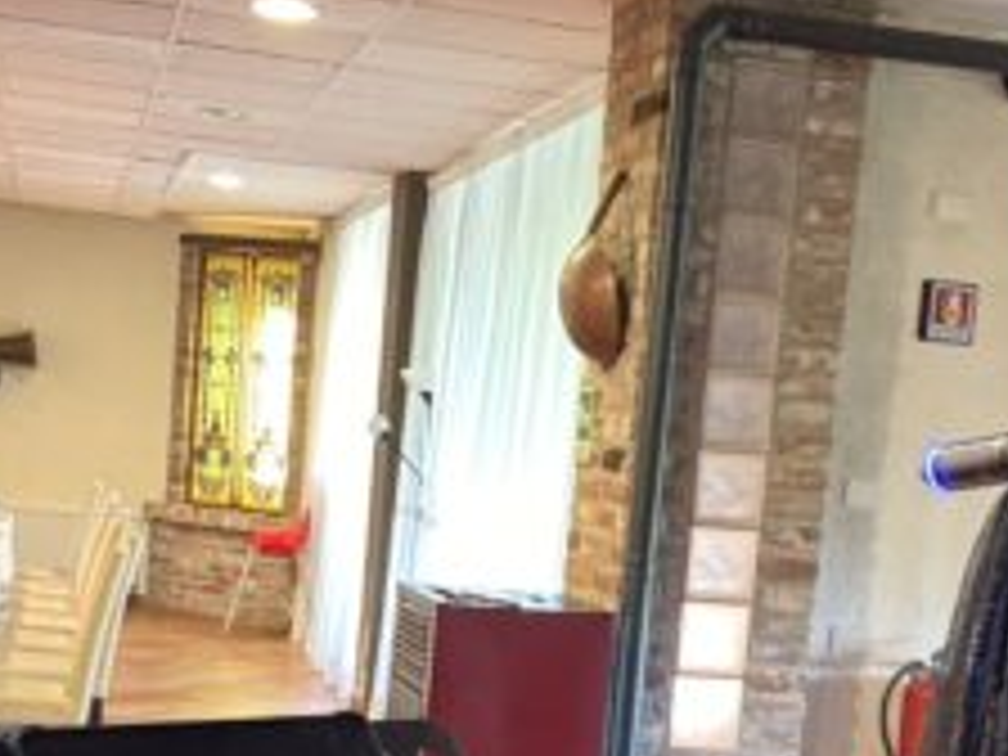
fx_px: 1864
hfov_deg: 30.3
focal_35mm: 64
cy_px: 565
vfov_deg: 22.7
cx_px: 524
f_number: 1.9
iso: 500
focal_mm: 2.69
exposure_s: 1/25
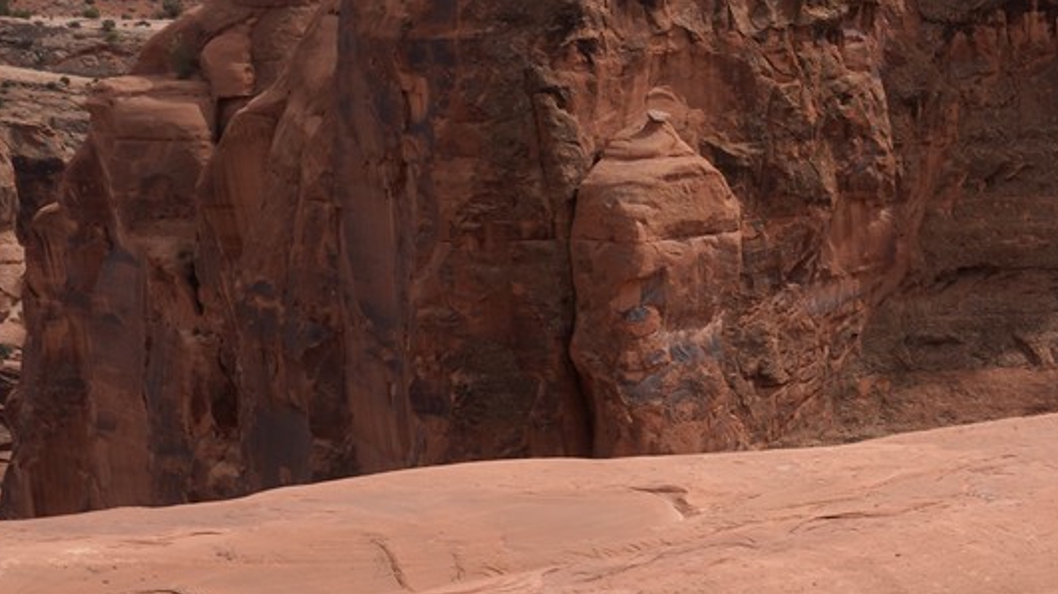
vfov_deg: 9.3
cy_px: 401
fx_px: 3646
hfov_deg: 15.1
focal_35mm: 130
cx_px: 1675
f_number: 16
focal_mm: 33
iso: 100
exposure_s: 1/100
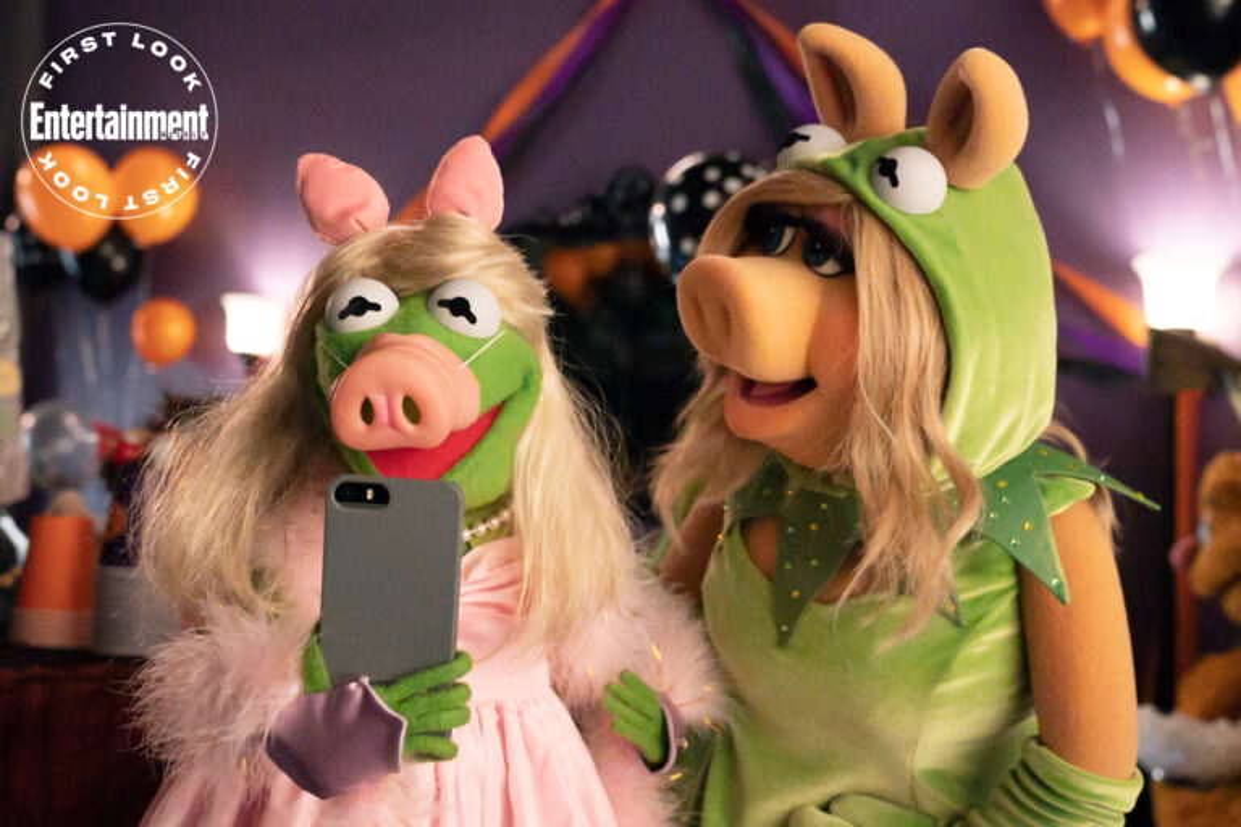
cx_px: 620
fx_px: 1379
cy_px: 414
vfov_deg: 33.4
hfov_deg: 48.5
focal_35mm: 40
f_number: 4.5
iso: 25600
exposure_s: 1/250
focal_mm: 40
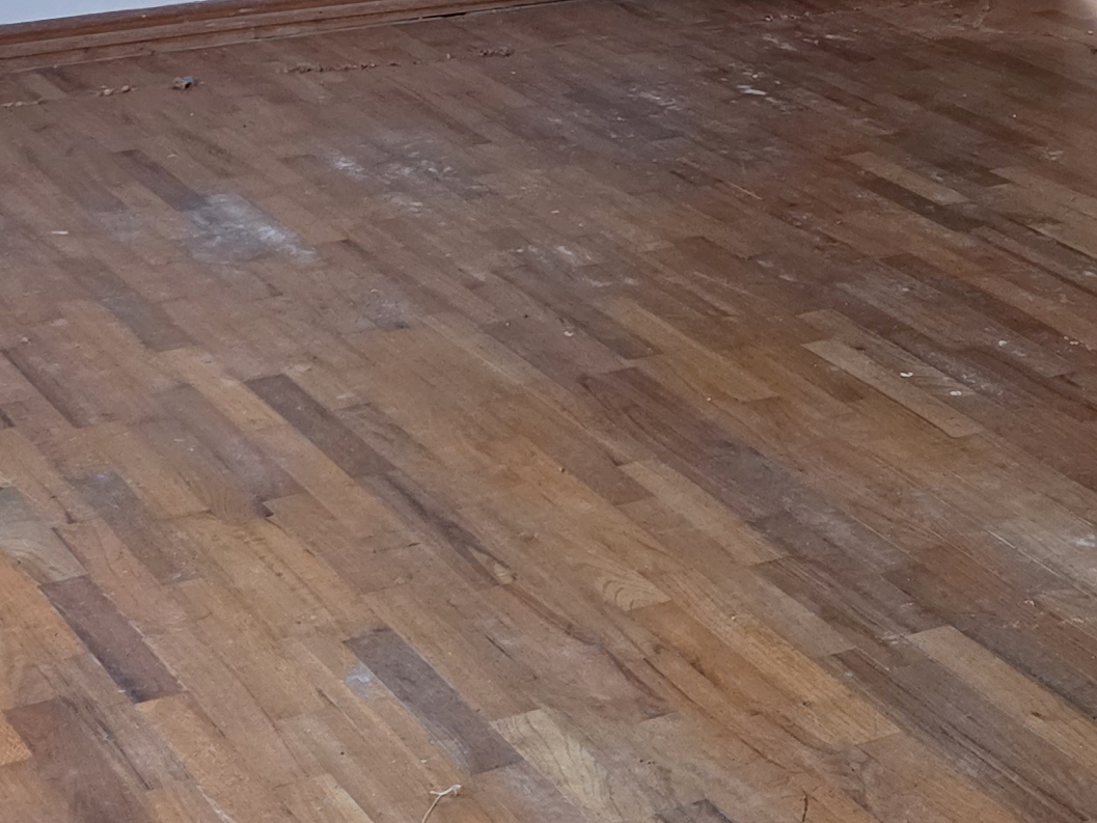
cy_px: -298
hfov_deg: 22.4
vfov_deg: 16.0
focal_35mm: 87
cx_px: 696
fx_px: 2757
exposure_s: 1/120
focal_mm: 6.5
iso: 1250
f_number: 1.4
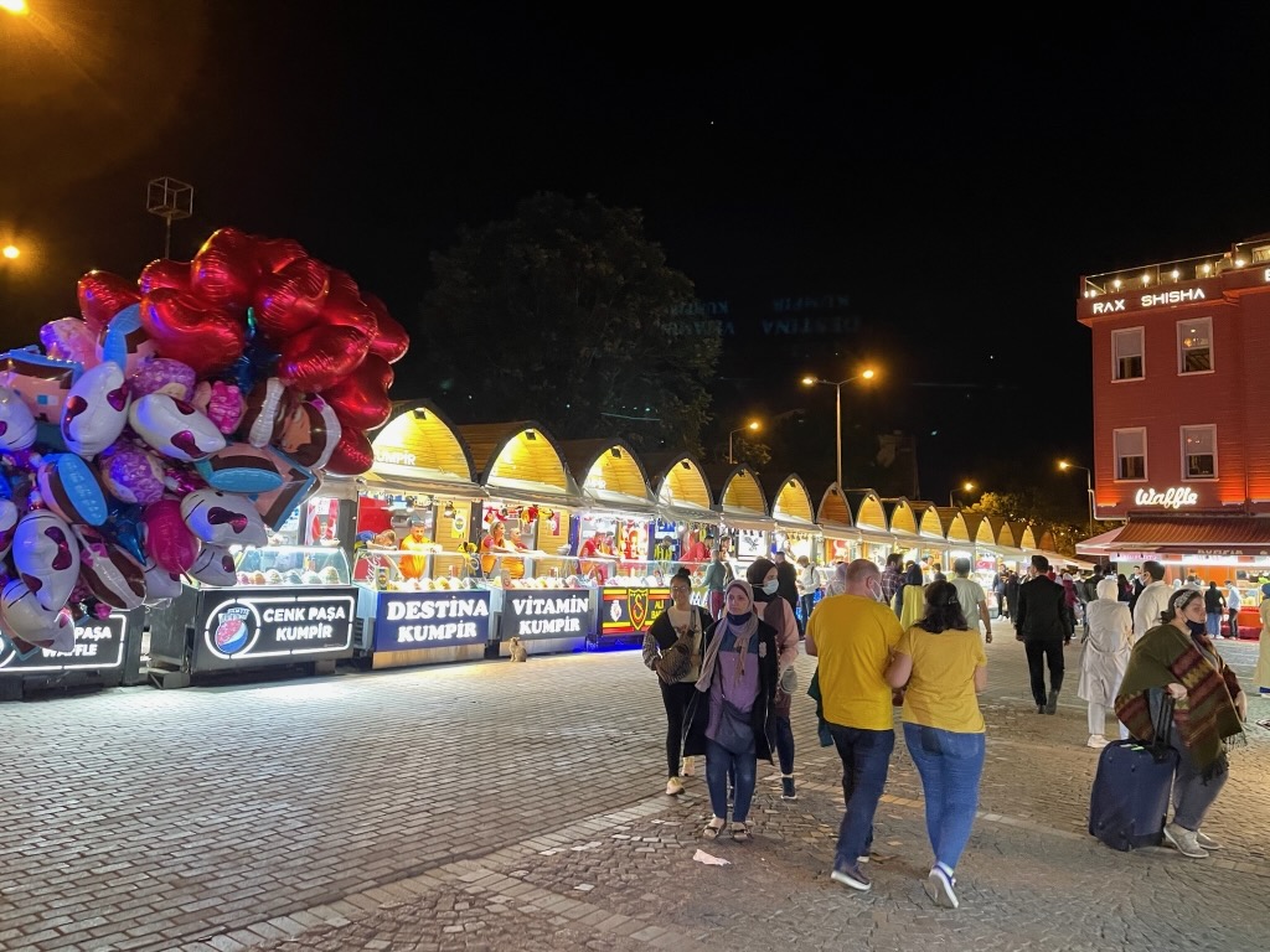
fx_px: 954
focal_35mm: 26
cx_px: 635
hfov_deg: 67.3
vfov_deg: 53.1
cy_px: 476
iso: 320
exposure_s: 1/50
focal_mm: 4.2
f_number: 1.6
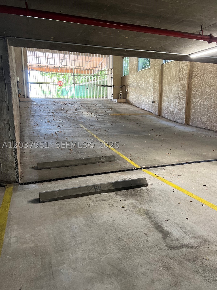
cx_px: 108
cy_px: 145
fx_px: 217
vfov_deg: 67.3
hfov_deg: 53.1
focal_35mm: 26
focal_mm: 5.7
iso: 160
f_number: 1.5
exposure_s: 1/60
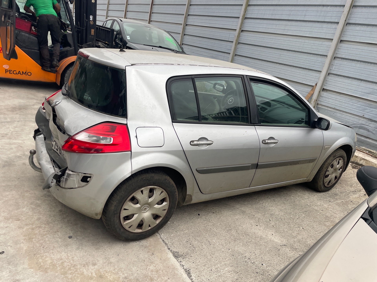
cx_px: 188
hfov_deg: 67.3
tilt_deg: -17.6
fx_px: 283
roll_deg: -11.1
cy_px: 141
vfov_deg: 53.1
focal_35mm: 26
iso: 32
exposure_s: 1/169
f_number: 1.6
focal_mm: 4.2
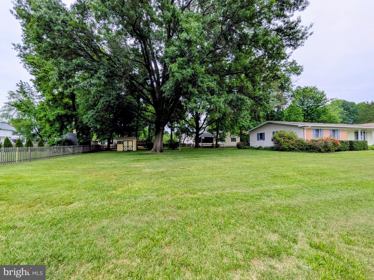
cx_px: 187
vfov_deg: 85.7
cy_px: 140
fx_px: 151
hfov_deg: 102.1
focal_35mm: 14
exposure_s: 1/1174
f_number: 2.2
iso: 45
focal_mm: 1.85
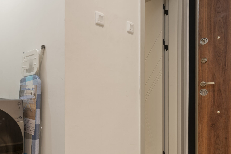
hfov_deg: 57.9
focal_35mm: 31
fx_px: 199
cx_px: 64
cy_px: 96
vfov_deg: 42.0
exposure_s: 1/5
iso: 200
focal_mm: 17
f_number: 7.1
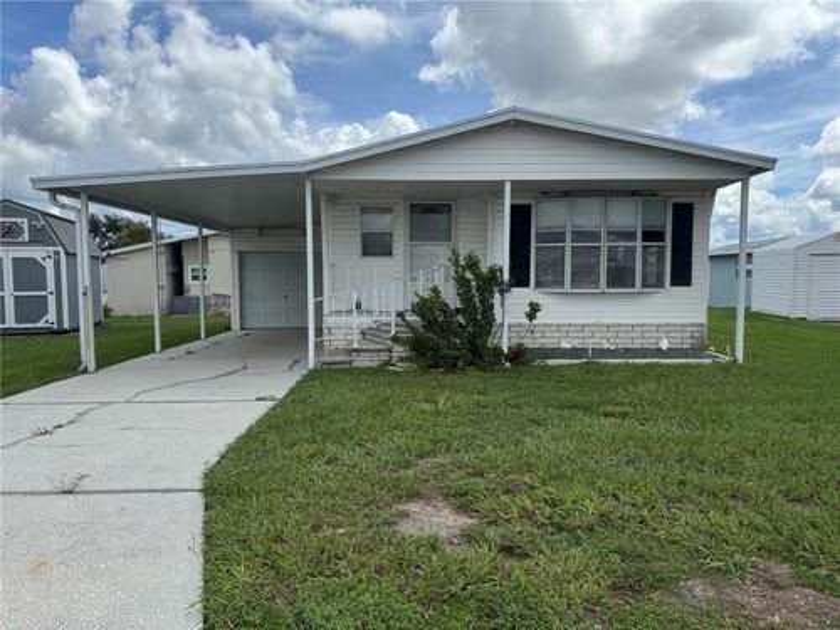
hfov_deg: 71.6
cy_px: 315
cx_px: 420
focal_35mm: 24
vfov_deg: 56.8
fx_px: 582
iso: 80
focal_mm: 6.76
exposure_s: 1/5814
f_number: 1.78
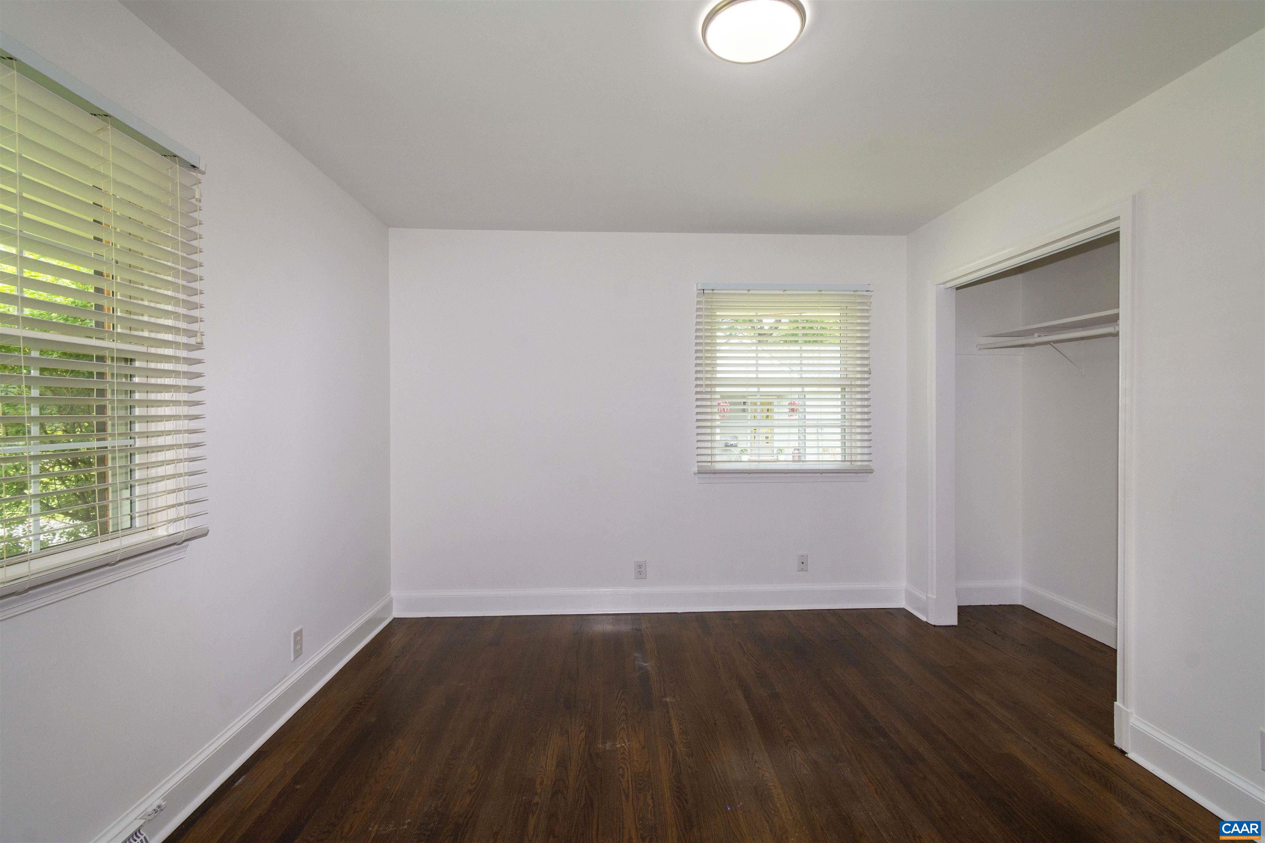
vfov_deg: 77.3
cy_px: 422
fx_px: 527
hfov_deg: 100.4
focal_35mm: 15
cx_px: 632
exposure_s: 1/60
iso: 200
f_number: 8
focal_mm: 10
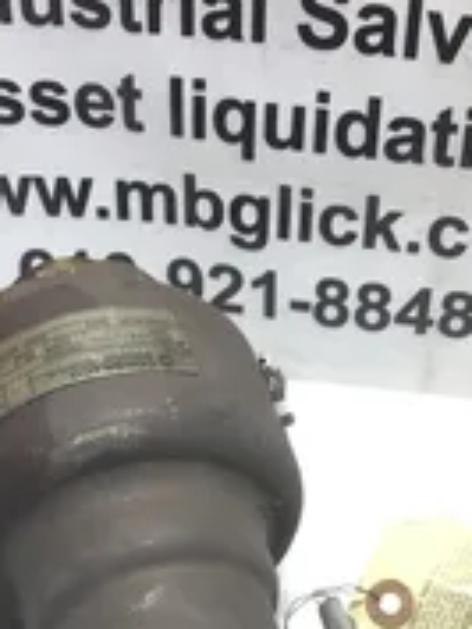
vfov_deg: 26.4
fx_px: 1271
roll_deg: -1.6
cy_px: 618
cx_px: 273
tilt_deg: -43.5
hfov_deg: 21.0
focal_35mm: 70
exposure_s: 1/60
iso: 25
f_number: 2.4
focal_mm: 3.3
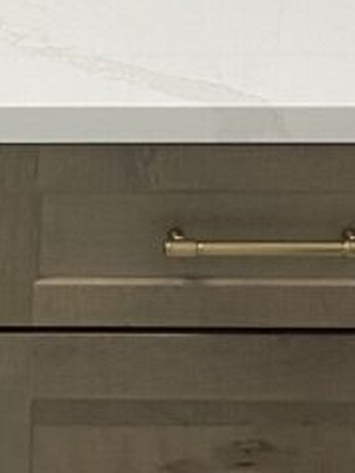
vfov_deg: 13.2
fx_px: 2034
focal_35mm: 149
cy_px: 147
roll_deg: +0.9
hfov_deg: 9.7
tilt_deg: -20.4
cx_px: -197
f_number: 1.8
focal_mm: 4.25
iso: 100
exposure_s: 1/60
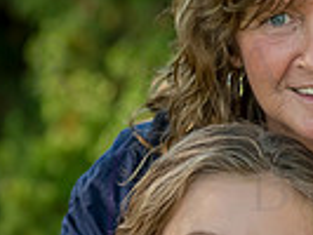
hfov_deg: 3.9
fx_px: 4552
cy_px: 182
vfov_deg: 3.0
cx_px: 348
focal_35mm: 503
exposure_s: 1/400
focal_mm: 120
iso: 400
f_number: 4
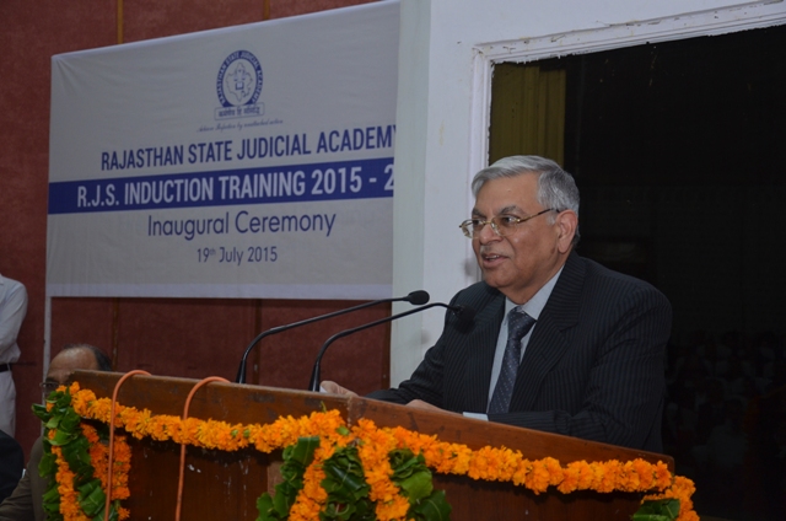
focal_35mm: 68
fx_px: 1471
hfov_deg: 29.9
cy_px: 260
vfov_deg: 20.1
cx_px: 393
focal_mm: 45
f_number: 4.8
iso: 500
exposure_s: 1/60
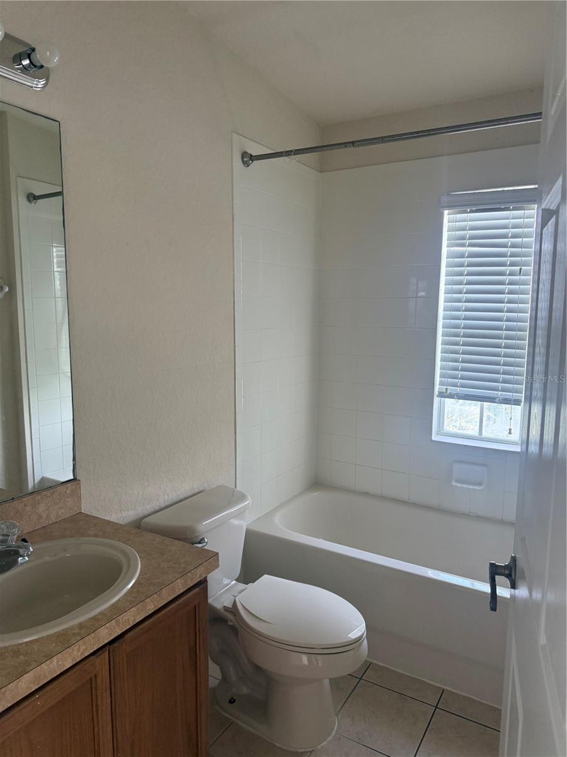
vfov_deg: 71.6
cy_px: 378
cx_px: 284
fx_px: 524
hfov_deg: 56.8
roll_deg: -2.1
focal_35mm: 24
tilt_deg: -8.6
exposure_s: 1/78
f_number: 1.78
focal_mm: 6.76
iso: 200
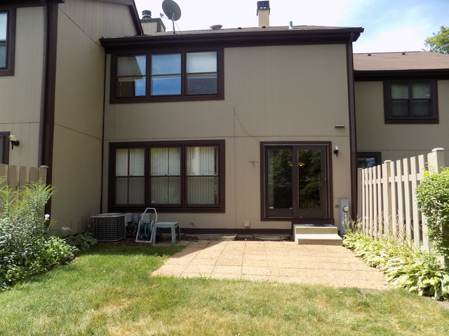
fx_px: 298
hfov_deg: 73.9
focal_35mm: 23
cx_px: 224
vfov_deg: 58.9
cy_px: 168
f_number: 3.1
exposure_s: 1/400
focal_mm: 4
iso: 80
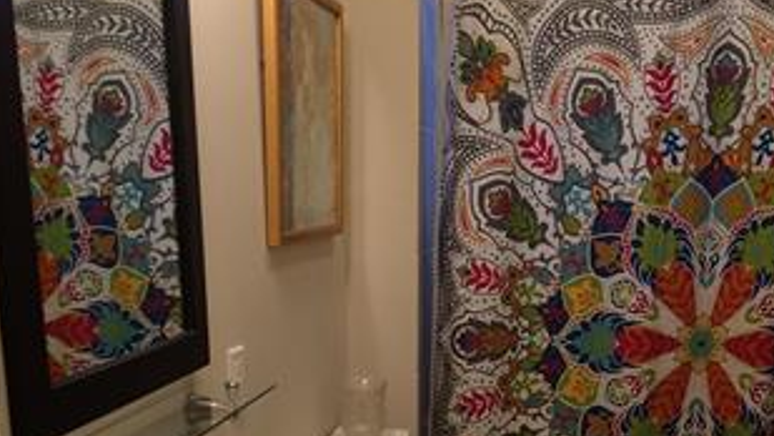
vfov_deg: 23.3
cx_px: 441
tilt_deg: -14.7
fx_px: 1006
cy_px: 446
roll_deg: +0.3
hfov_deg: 42.0
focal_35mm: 49
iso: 100
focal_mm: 4.15
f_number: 2.2
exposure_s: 1/30
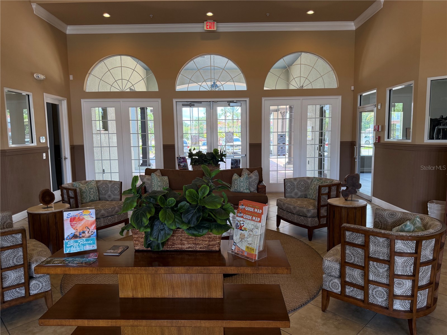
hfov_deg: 71.6
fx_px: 310
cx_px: 224
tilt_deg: -6.6
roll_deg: +0.6
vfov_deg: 56.8
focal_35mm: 24
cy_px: 168
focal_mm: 6.76
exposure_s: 1/222
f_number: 1.78
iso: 160
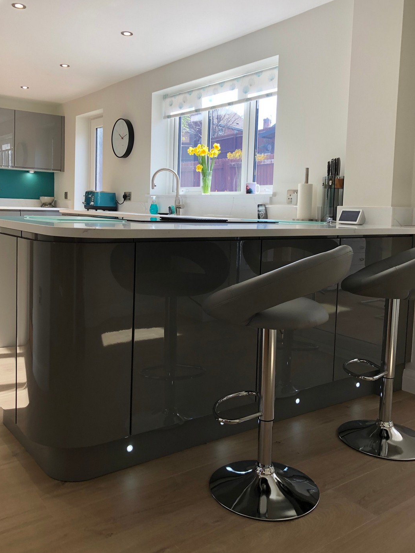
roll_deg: -2.9
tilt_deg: -5.1
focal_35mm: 32
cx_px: 204
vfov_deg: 56.8
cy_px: 255
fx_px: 512
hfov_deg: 44.2
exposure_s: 1/137
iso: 20
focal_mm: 4
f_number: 1.8
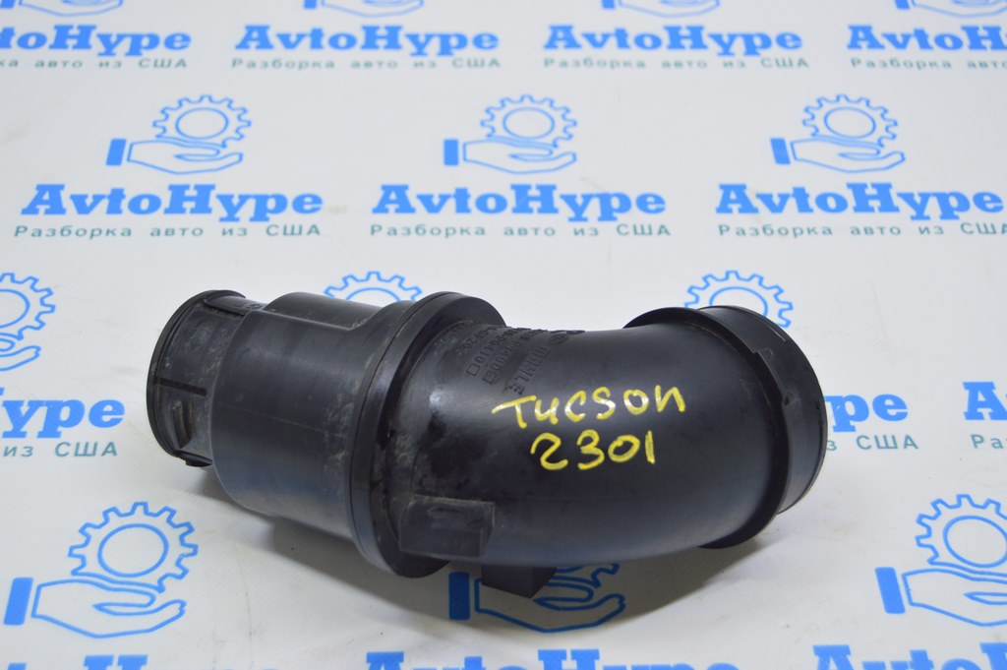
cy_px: 335
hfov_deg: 35.1
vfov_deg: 23.7
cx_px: 504
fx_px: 1593
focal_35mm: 57
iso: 400
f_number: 5.6
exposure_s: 1/20
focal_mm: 38
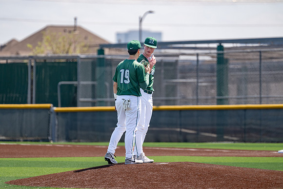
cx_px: 130
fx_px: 2532
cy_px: 87
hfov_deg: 6.4
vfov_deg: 4.3
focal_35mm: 322
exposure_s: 1/2000
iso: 320
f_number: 4
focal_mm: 280
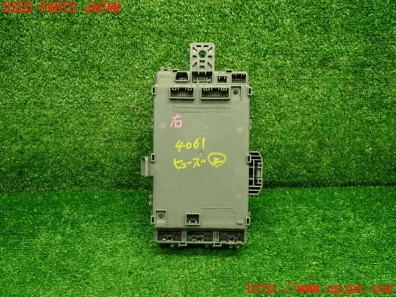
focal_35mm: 36
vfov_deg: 39.7
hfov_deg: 51.4
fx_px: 412
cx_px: 198
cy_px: 148
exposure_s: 1/40
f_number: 2.5
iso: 250
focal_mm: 6.37
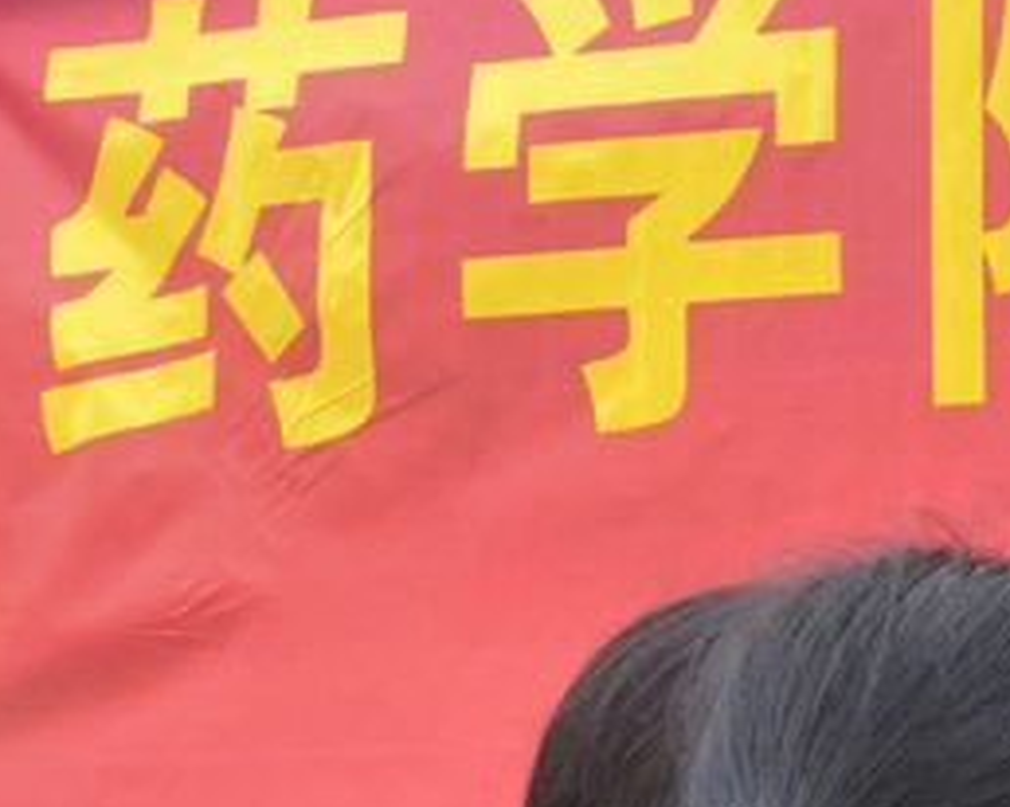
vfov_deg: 9.0
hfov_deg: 10.1
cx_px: 2216
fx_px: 5129
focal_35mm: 172
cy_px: 584
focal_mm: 21
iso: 2000
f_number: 11
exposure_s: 1/500
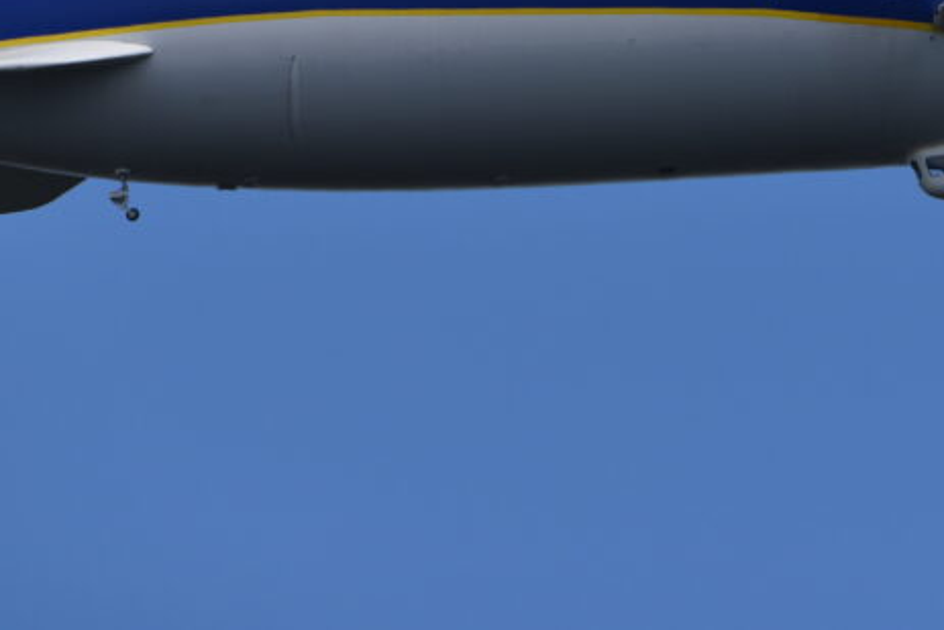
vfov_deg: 1.4
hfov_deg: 2.0
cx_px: 652
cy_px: -63
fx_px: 26701
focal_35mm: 1018
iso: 400
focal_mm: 460
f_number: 9
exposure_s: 1/1250
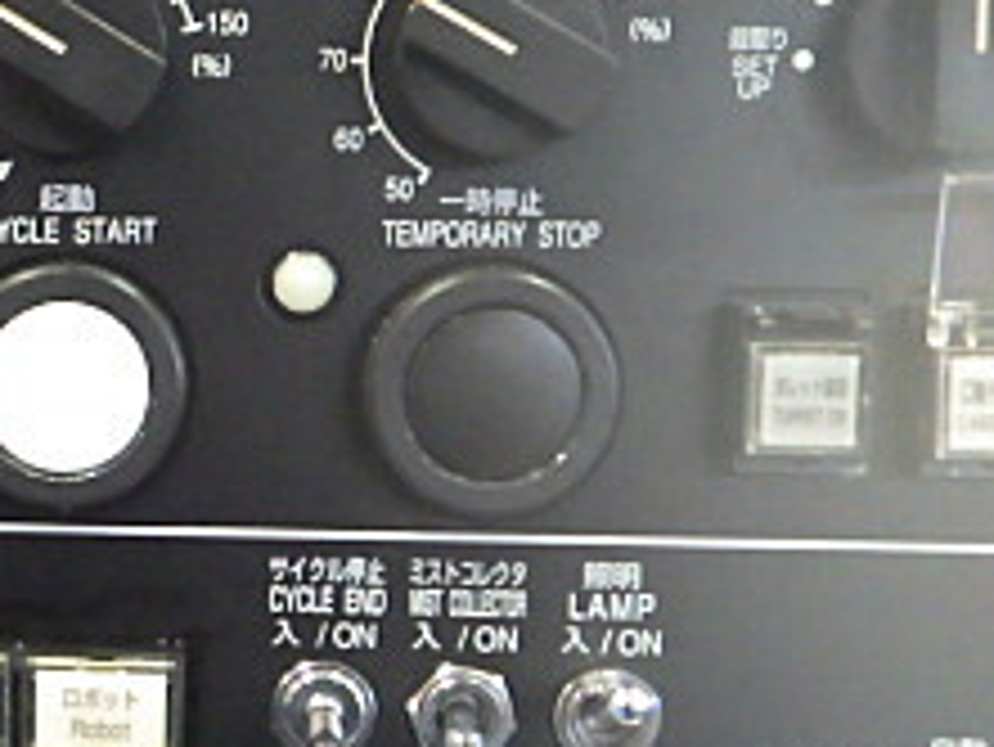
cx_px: -108
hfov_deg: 22.7
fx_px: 2327
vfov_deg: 18.2
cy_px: 378
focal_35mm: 81
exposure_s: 1/40
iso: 1600
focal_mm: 5
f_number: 3.5
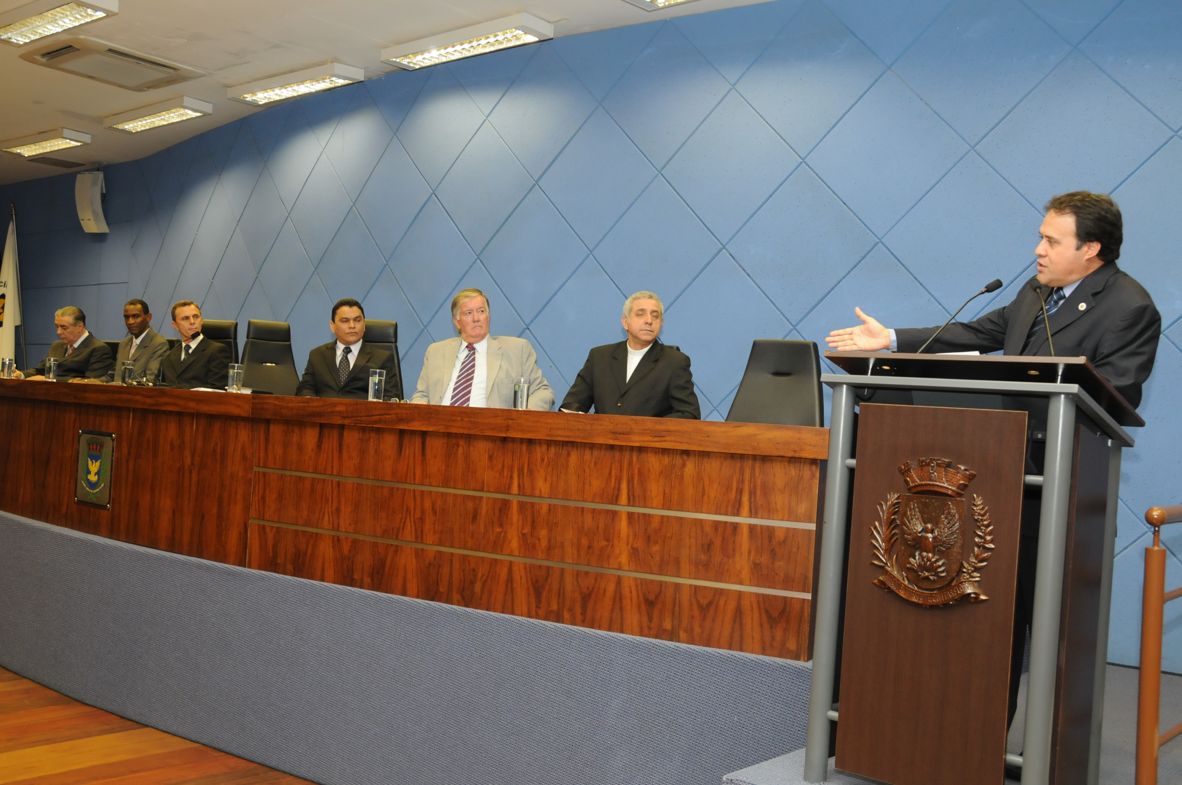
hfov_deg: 53.2
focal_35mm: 36
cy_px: 392
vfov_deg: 36.8
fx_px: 1181
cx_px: 591
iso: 1000
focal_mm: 24
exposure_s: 1/50
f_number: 5.6
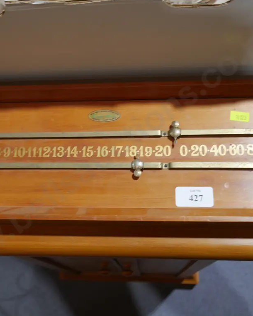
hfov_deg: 35.6
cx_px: 105
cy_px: 158
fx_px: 393
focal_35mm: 42
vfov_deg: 43.8
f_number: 3.6
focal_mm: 16
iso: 320
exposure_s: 1/60
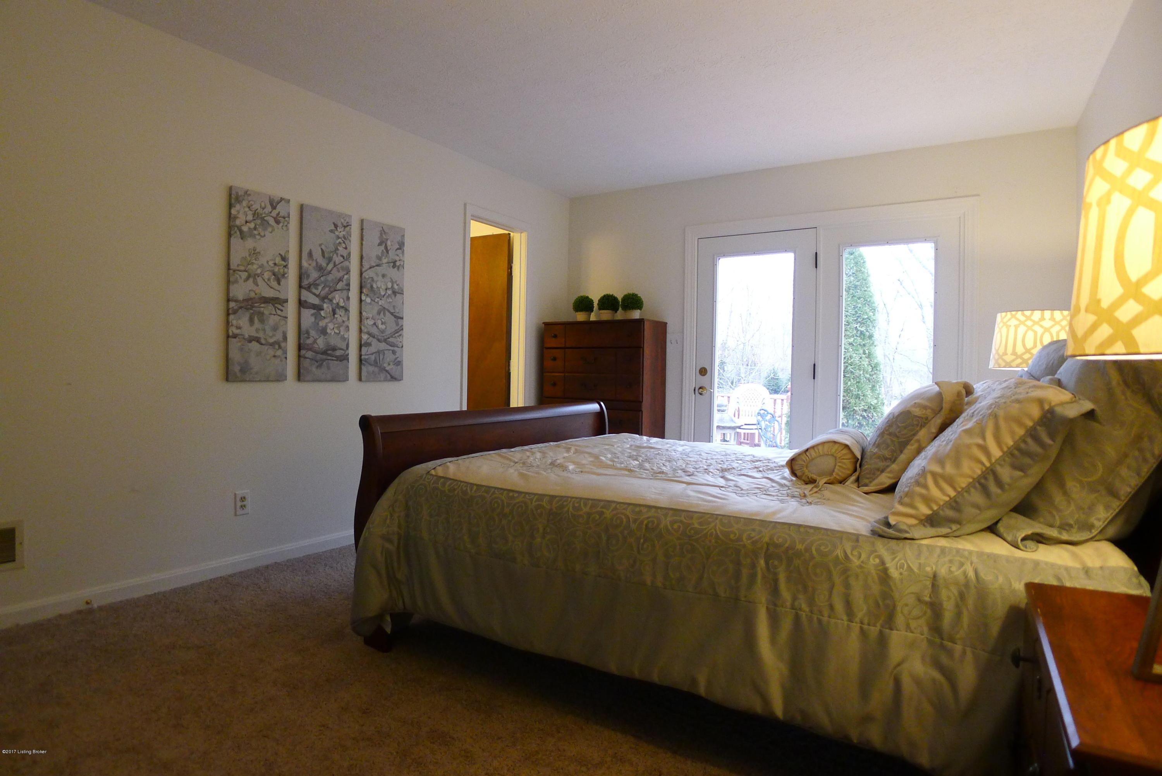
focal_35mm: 24
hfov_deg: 73.7
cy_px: 388
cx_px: 581
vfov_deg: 53.2
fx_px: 775
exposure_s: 1/50
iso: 400
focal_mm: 5.1
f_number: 2
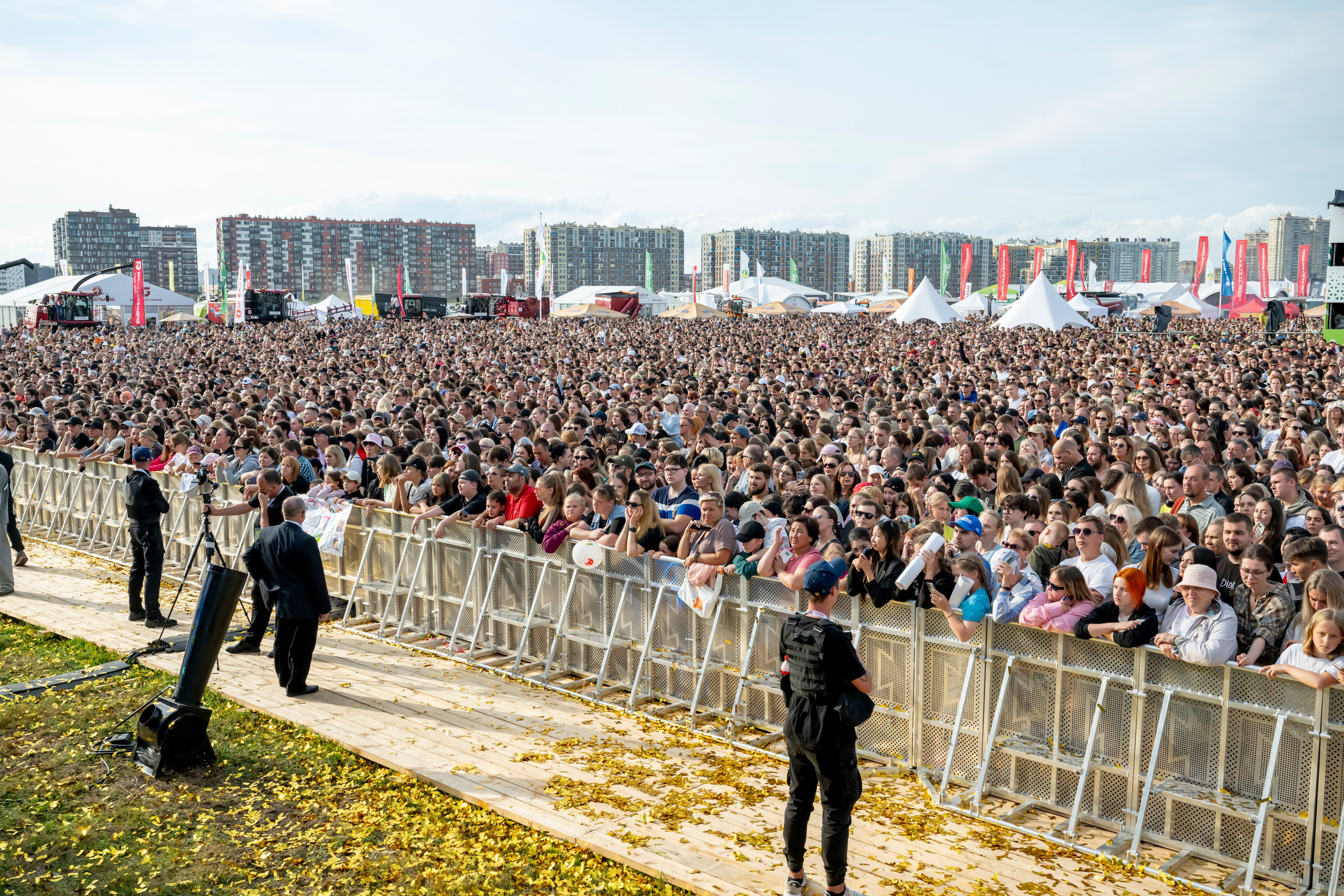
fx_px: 1269
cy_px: 448
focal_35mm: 34
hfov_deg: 55.8
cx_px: 672
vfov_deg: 38.9
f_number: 5.6
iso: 1250
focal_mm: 34
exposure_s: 1/3200
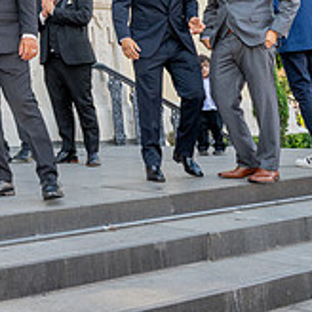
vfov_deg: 22.9
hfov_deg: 19.8
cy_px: -9
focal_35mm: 72
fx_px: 734
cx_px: -190
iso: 1000
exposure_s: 1/200
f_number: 9
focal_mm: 24
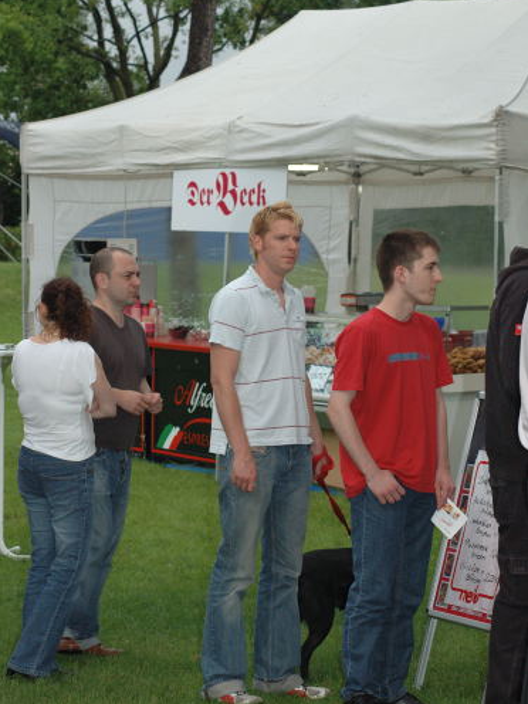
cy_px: 348
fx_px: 2664
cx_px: 265
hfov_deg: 11.3
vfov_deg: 15.1
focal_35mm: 131
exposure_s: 1/250
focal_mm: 80
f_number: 8
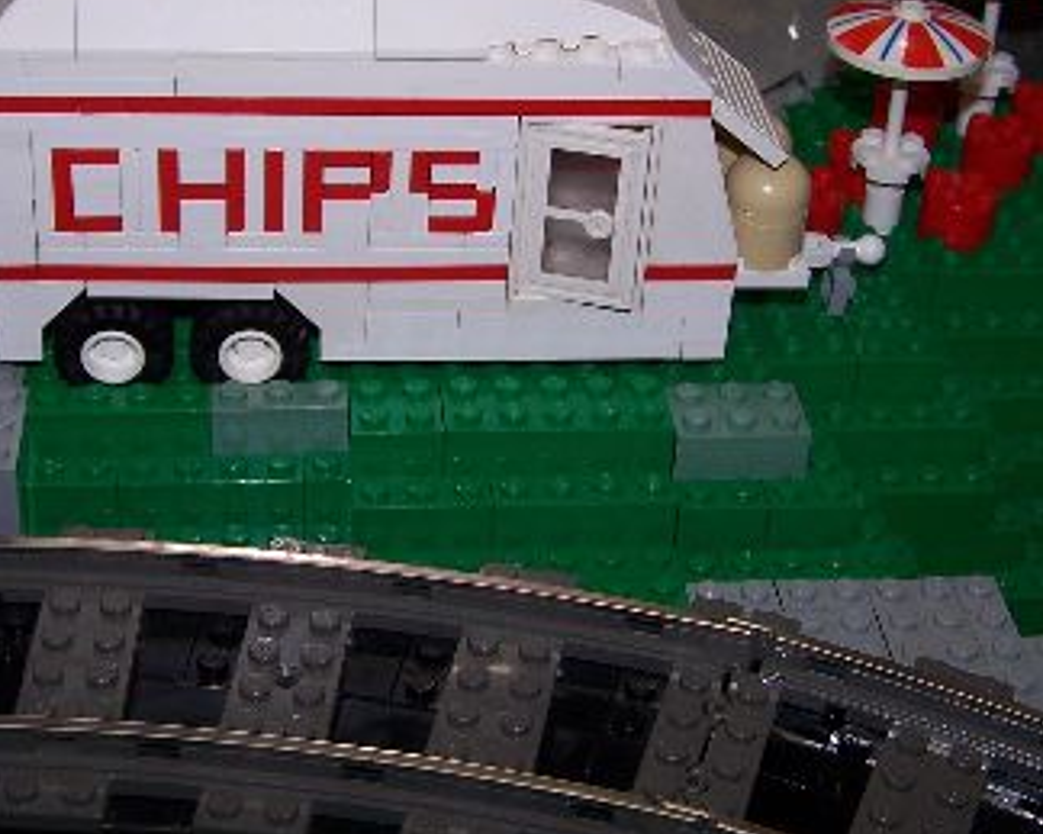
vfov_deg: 23.0
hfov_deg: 28.7
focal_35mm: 66
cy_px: 251
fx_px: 2037
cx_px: 454
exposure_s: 1/60
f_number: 2.8
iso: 80
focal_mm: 6.3
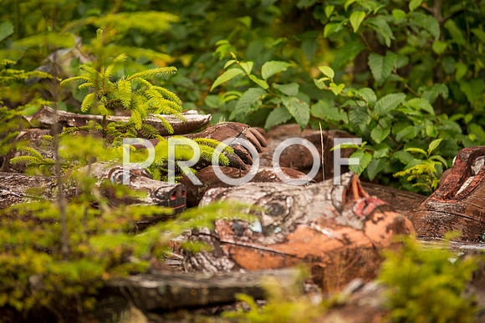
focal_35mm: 190
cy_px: 162
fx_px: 2560
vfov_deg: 7.2
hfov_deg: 10.8
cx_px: 242
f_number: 2.8
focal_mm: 190
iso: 200
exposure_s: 1/500
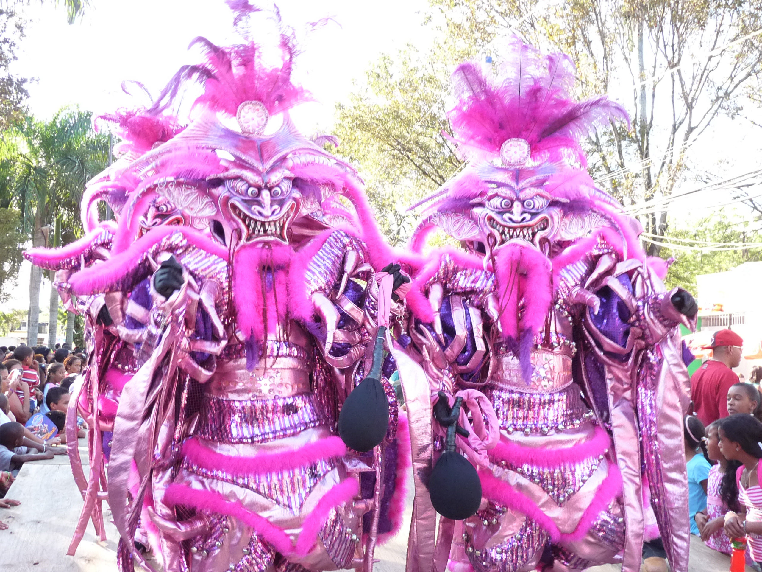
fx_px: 903
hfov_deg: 45.8
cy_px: 286
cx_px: 381
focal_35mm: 41
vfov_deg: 35.1
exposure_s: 1/160
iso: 320
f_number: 2.8
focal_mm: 5
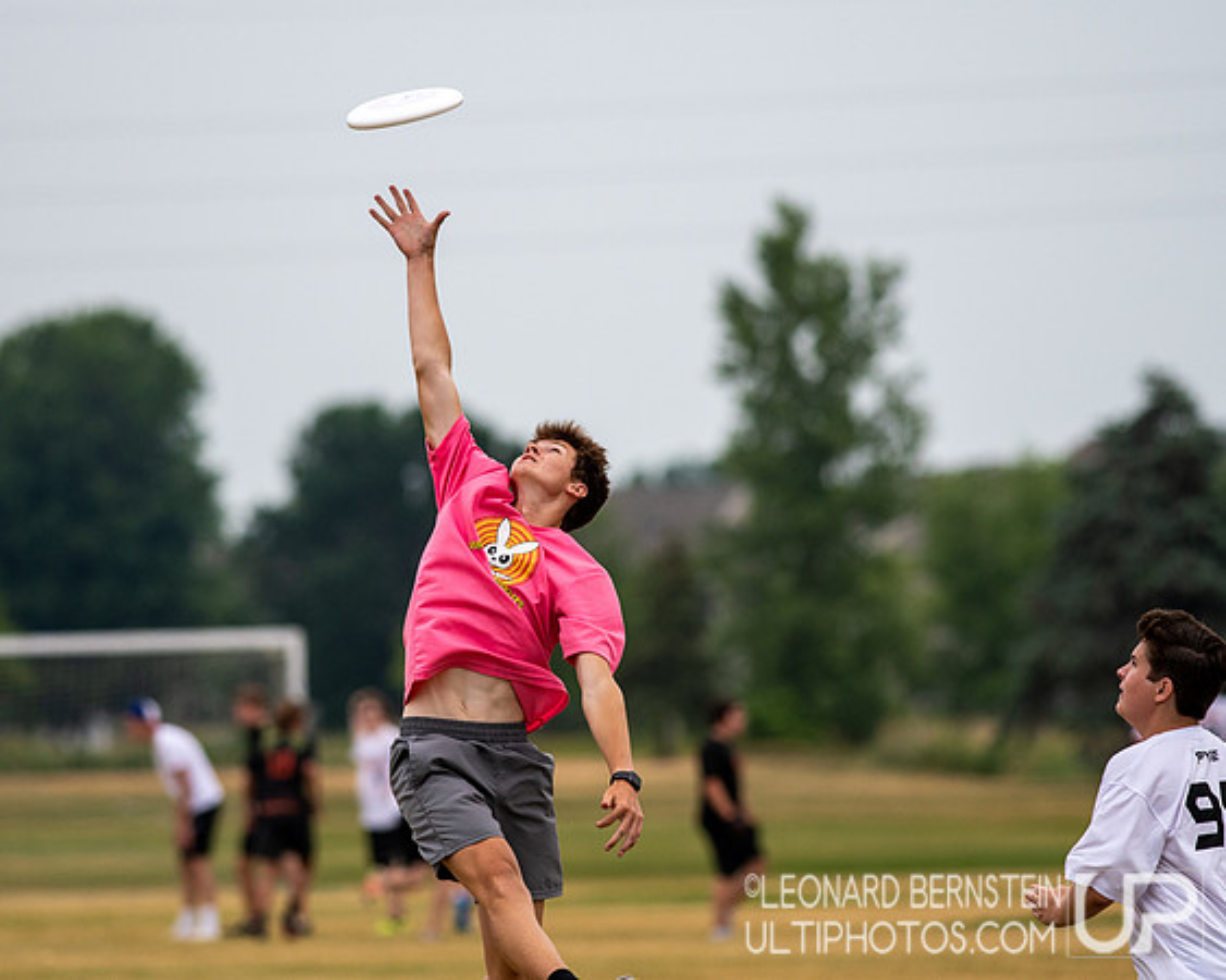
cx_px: 537
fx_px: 18957
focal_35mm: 523
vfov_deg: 3.0
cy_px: 475
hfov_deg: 3.7
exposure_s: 1/3200
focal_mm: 300
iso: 400
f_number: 5
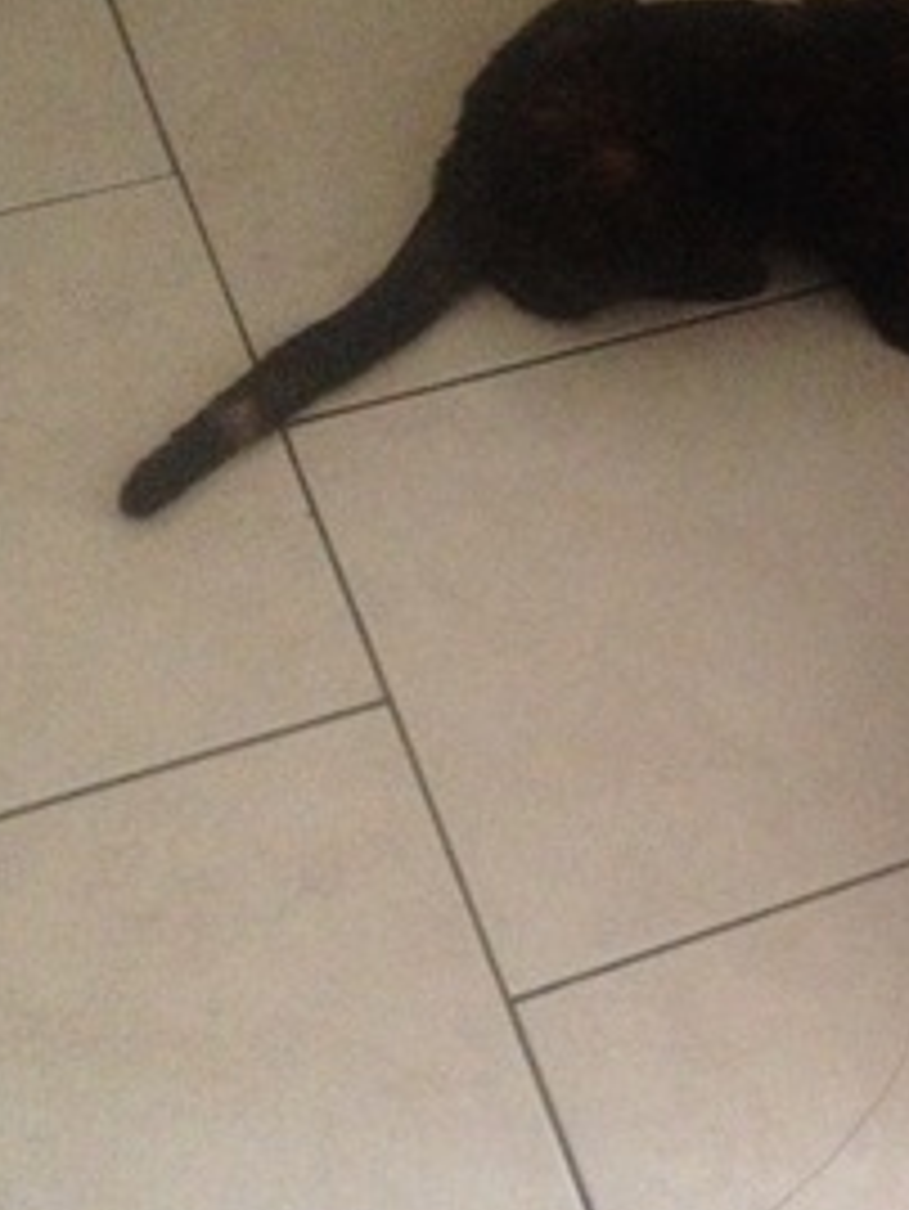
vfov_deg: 24.9
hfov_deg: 18.3
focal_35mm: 78
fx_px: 2729
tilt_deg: -62.4
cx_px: 968
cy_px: 760
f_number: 2.4
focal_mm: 4.28
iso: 800
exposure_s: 1/15
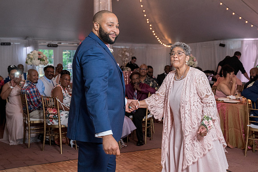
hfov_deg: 33.5
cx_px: 148
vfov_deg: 22.7
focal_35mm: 60
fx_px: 428
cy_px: 73
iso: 2000
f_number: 4
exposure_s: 1/200
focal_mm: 49
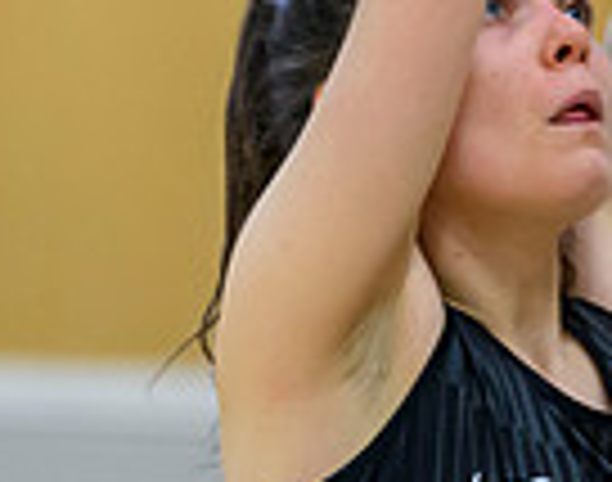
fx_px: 17655
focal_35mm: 981
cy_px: -311
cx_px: 719
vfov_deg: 1.6
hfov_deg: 2.0
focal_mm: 185
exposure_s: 1/800
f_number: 3.2
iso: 3200
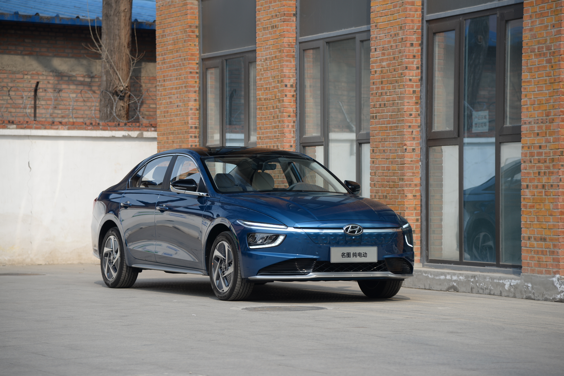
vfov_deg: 11.4
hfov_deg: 17.1
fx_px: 1880
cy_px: 188
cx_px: 282
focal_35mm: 120
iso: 100
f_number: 4.5
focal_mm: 120
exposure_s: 1/200
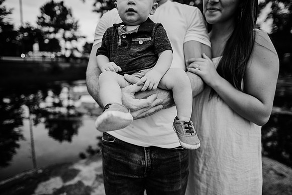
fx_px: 195
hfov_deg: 73.7
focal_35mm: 24
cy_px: 98
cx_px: 146
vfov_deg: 53.2
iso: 320
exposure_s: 1/500
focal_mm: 24
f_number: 2
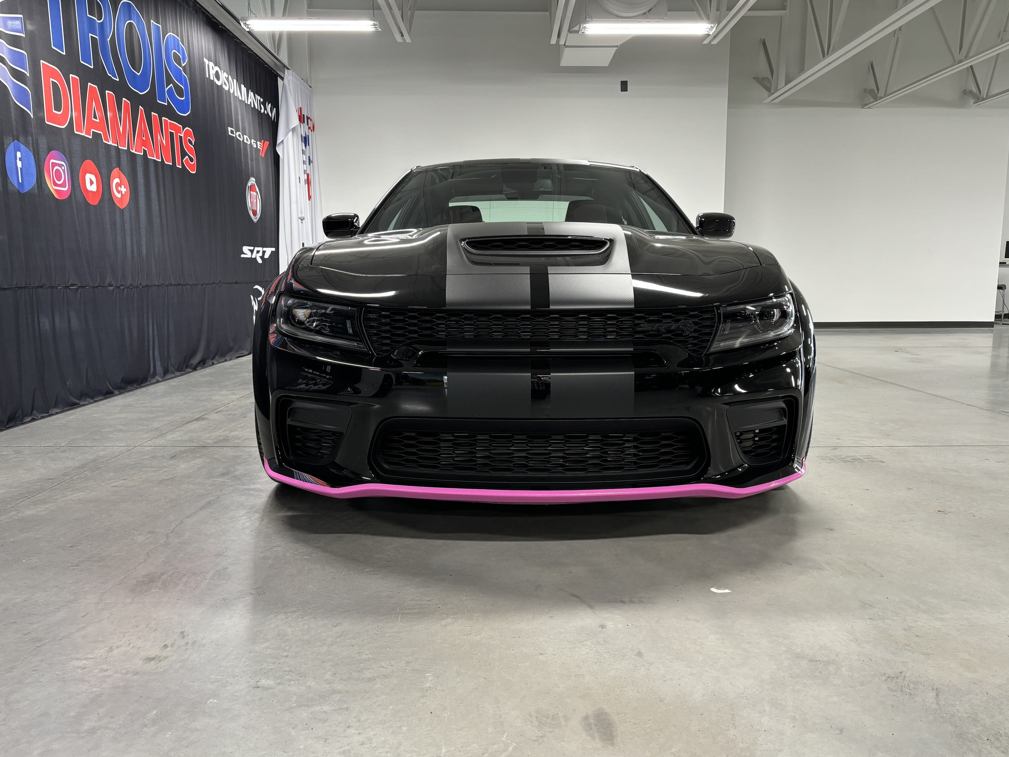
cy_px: 377
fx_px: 787
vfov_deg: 51.4
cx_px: 522
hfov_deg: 65.3
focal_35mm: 27
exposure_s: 1/60
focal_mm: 5.96
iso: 100
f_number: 1.6
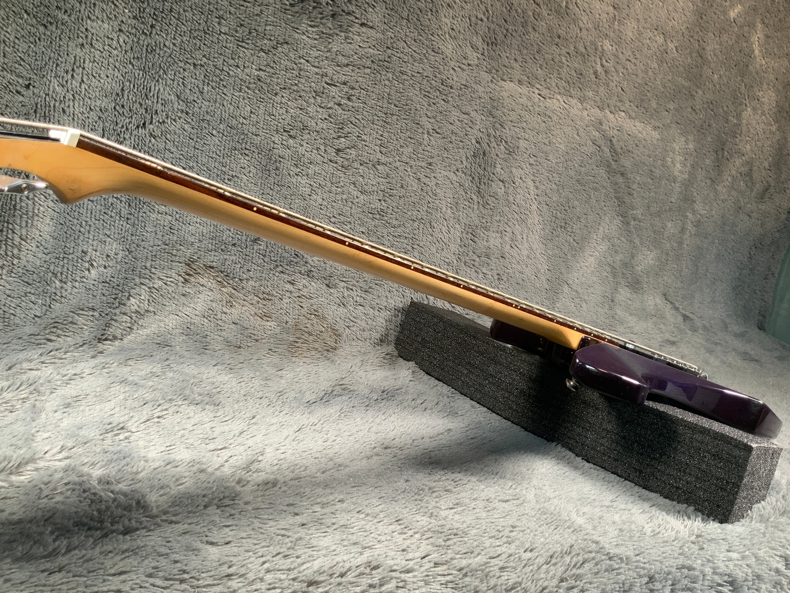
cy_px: 296
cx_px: 395
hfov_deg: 61.7
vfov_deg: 48.2
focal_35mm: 29
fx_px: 662
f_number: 1.8
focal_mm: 3
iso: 64
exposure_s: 1/52
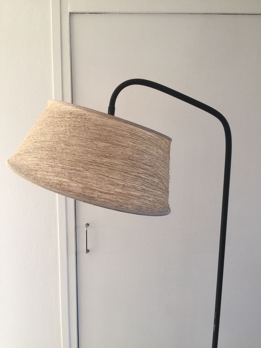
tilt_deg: -9.3
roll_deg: -0.6
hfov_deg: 48.2
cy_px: 174
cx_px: 130
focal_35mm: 29
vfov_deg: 61.7
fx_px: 292
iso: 40
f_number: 2.2
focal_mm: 4.15
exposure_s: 1/33
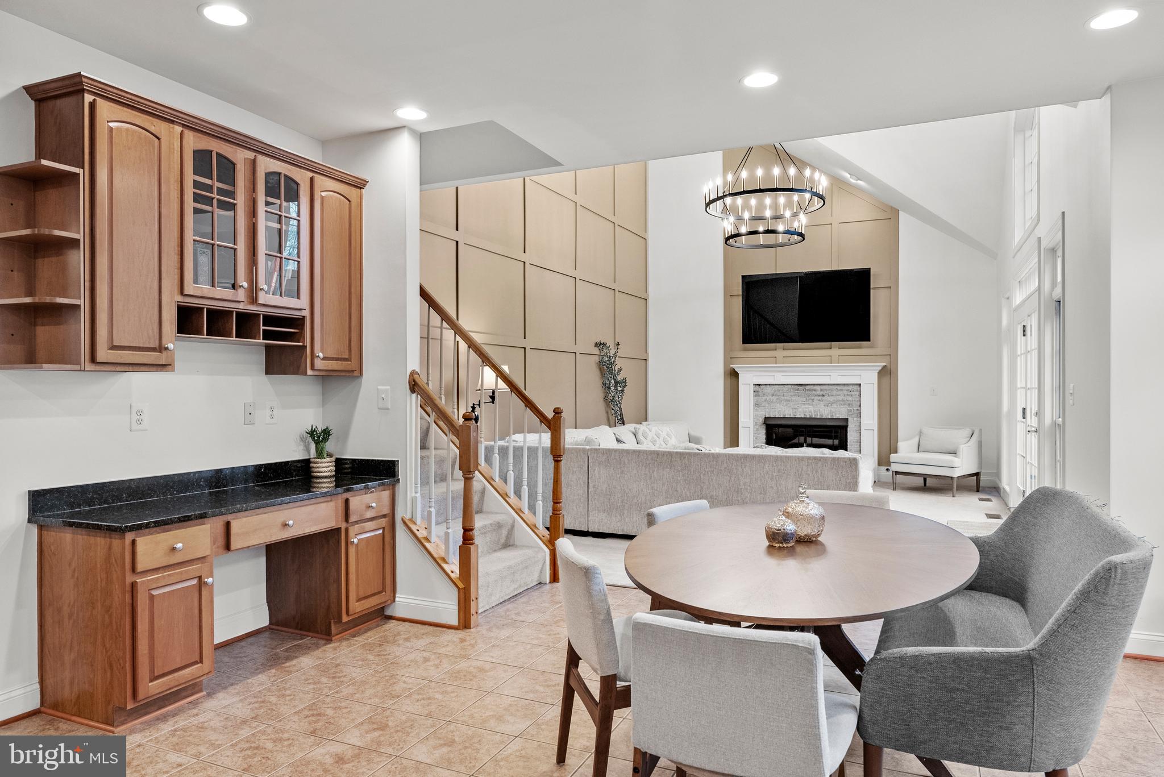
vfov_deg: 55.1
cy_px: 388
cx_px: 582
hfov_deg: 76.1
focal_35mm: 23
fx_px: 744
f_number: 7.1
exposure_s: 1/6
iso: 640
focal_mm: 23
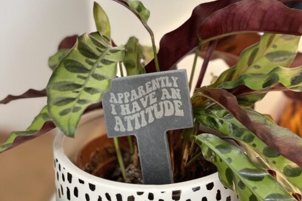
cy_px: 81
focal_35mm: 73
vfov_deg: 18.6
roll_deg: +1.8
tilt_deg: -18.4
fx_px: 612
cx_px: 152
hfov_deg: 27.7
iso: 400
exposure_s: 1/40
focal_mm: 6
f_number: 2
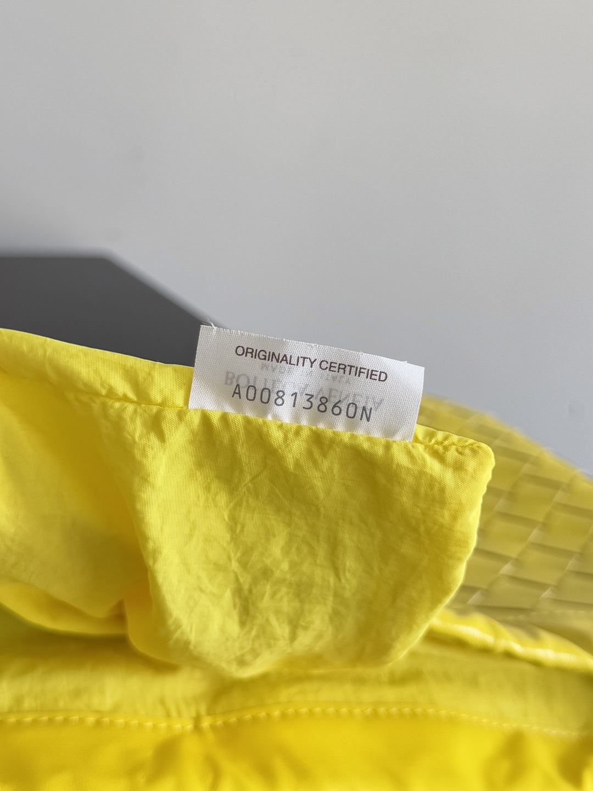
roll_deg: -12.6
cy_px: 396
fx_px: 548
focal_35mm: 24
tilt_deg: -17.9
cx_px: 296
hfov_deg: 56.8
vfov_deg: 71.6
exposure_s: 1/121
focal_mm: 6.76
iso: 80
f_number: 1.78
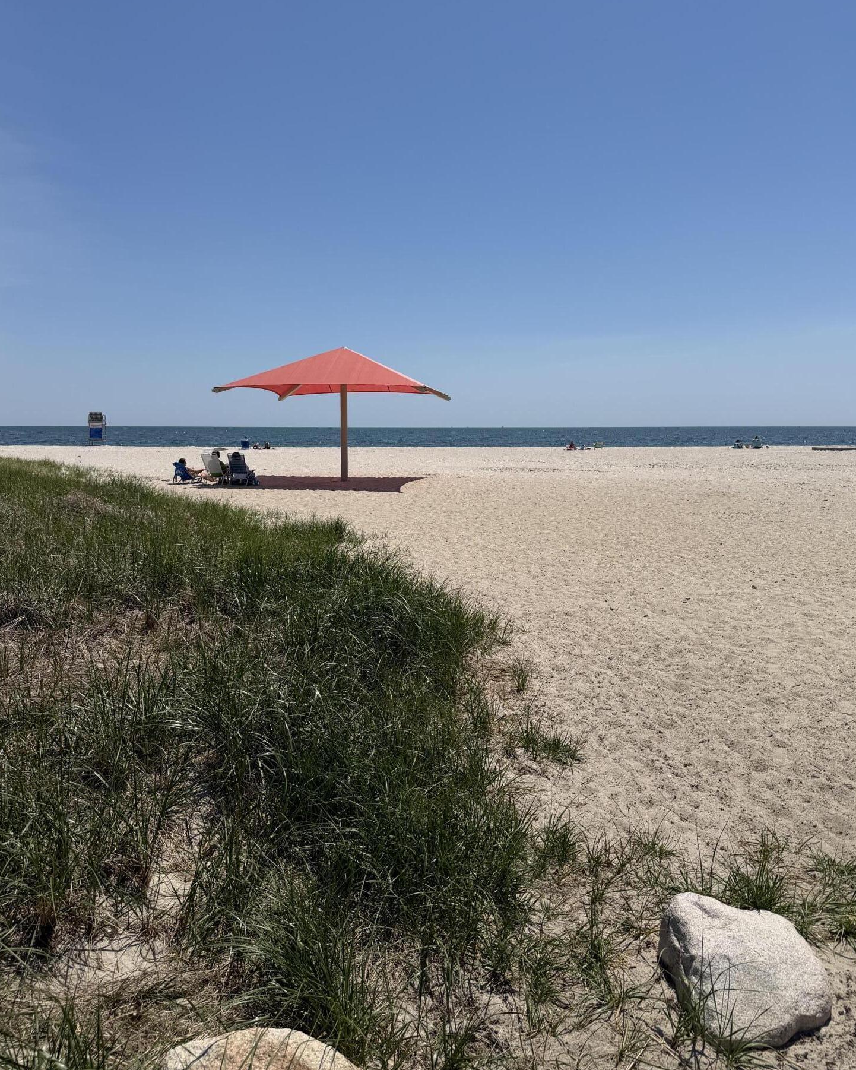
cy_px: 483
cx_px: 424
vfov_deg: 65.9
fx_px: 823
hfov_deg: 54.9
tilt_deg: -5.1
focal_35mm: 26
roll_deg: -0.3
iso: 80
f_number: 1.78
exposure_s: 1/10309
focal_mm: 6.76
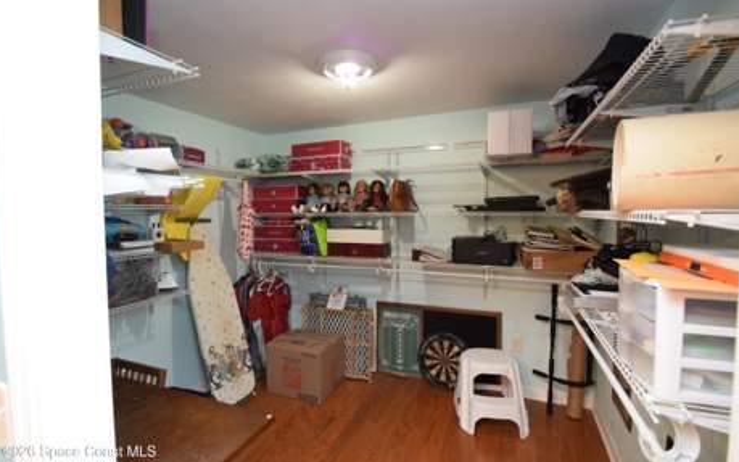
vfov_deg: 71.2
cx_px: 378
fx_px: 322
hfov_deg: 97.8
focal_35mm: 16
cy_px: 217
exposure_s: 1/60
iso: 1250
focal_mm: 10
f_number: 3.5
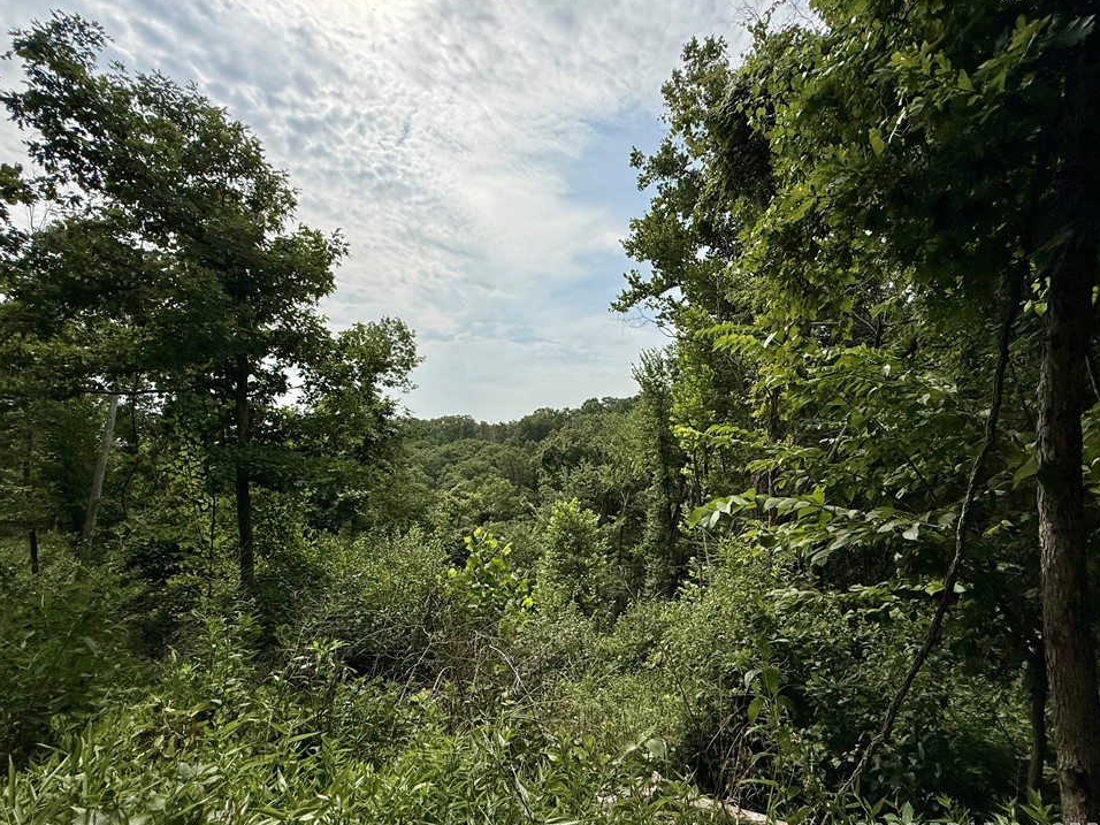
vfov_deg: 81.7
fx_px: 477
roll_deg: -0.1
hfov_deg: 98.1
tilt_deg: +6.3
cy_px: 410
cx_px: 579
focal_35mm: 15
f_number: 2.2
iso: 64
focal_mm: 2.22
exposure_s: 1/6173
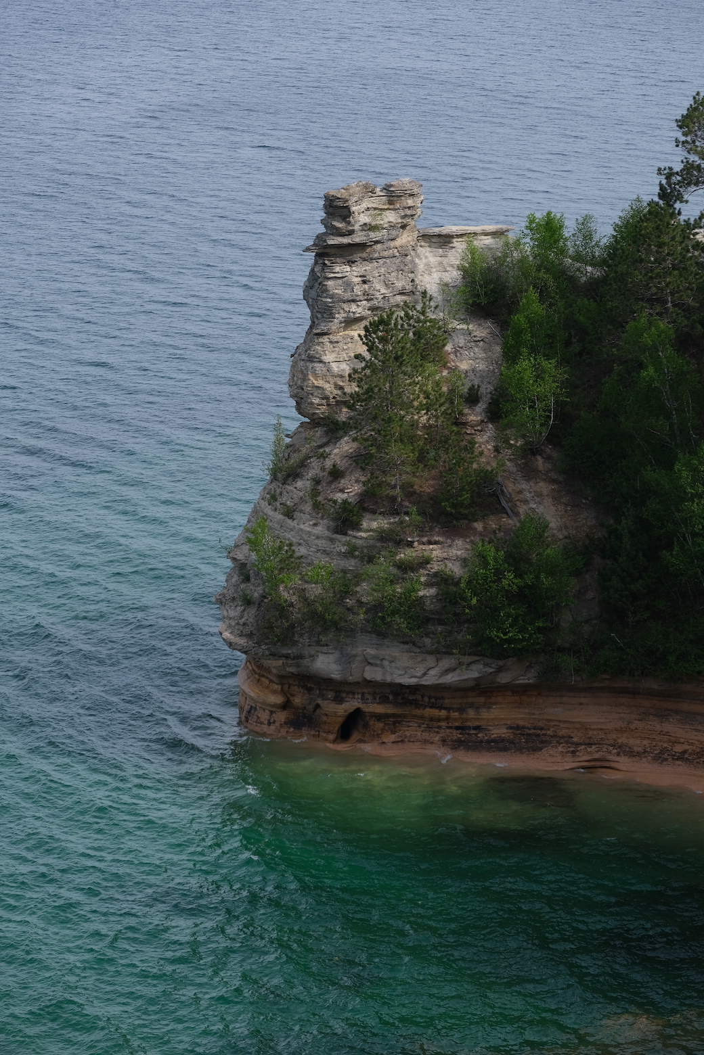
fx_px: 2904
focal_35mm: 99
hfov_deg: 13.8
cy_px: 528
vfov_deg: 20.6
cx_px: 352
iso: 160
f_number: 5.6
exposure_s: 1/400
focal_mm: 66.2
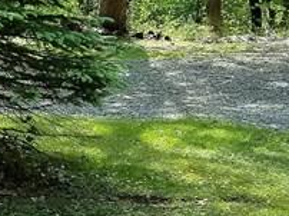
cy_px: 14
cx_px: -409
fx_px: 1101
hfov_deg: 12.0
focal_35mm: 132
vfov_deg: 11.1
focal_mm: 4.2
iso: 50
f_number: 1.7
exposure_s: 1/864
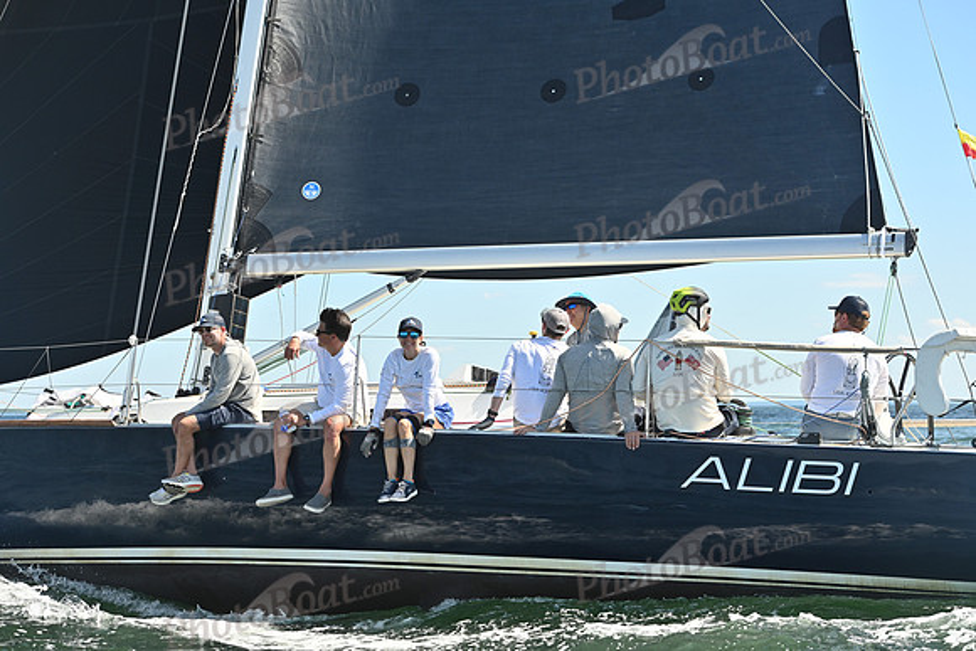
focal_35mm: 86
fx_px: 2332
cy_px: 326
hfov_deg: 23.6
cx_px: 488
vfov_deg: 15.9
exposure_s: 1/1000
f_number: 6.3
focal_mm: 86
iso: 250
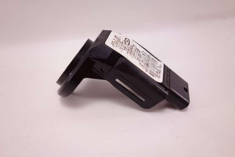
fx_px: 183
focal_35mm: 28
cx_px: 118
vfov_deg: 46.4
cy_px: 78
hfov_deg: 65.5
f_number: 2.5
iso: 125
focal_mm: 10.4
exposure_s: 1/100
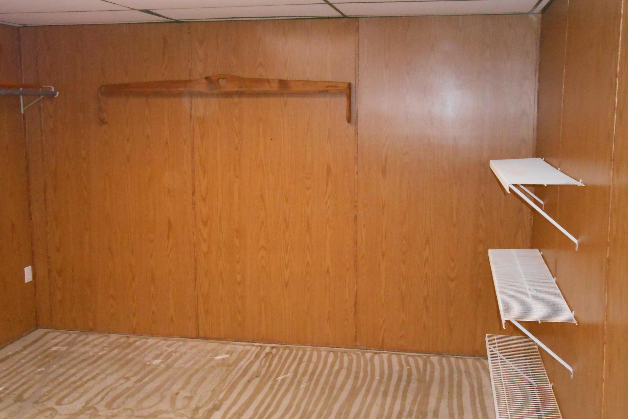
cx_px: 313
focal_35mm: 40
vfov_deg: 33.4
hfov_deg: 48.5
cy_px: 205
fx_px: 698
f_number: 4.2
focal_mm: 6.8
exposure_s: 1/30
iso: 800
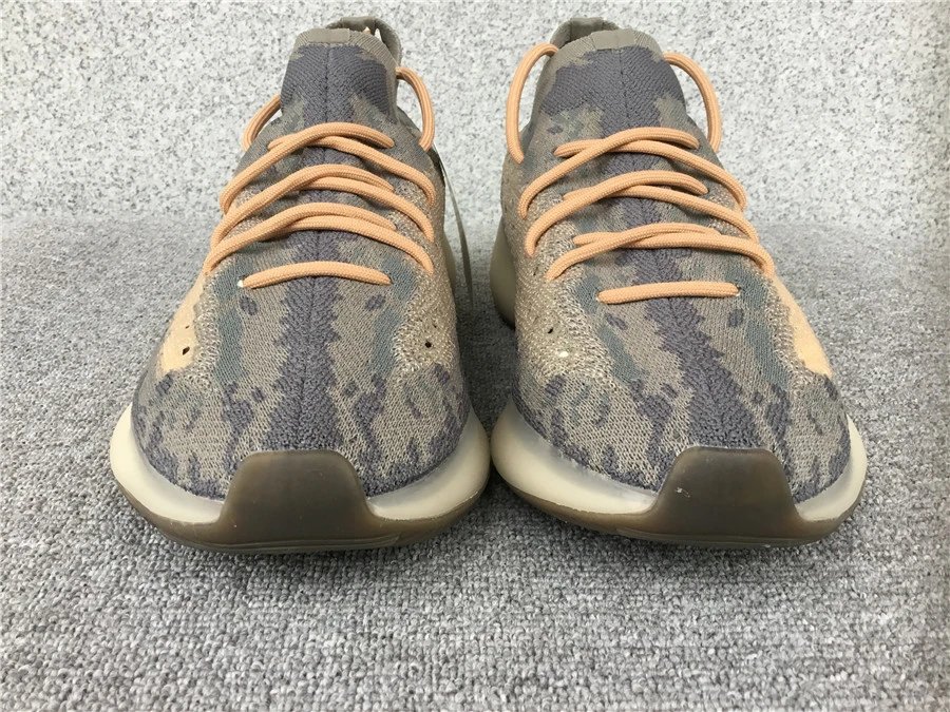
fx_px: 851
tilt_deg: -20.8
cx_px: 475
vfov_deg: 45.4
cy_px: 356
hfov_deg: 58.4
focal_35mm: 31
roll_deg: -1.1
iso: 25
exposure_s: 1/33
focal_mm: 3.3
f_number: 2.4
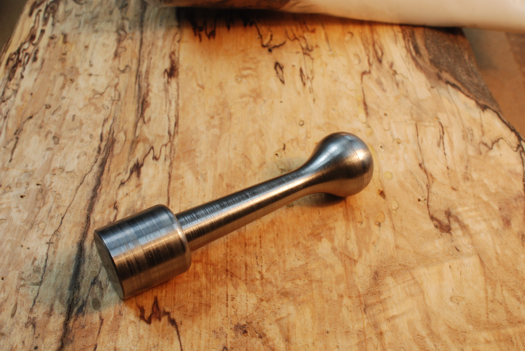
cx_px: 262
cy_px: 176
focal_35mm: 60
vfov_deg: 22.7
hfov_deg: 33.4
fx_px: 876
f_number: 22
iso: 200
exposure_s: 1/15
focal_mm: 40
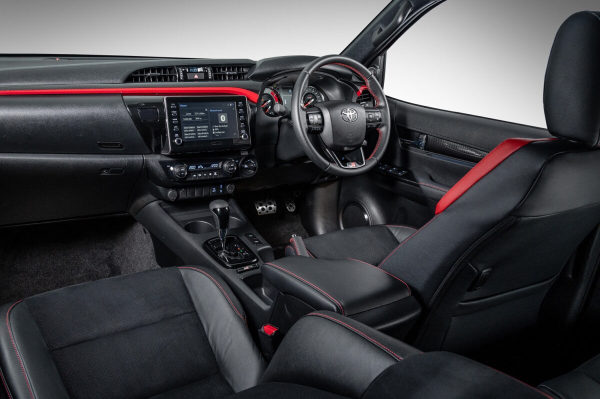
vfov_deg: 41.6
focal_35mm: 32
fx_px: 525
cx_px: 300
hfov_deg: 59.5
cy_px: 200
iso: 320
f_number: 10
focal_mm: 31.5
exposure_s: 1/6
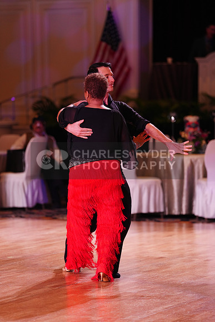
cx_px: 108
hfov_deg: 9.0
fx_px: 1361
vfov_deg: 13.5
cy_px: 161
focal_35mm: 152
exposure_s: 1/250
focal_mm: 152
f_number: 2.8
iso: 1000
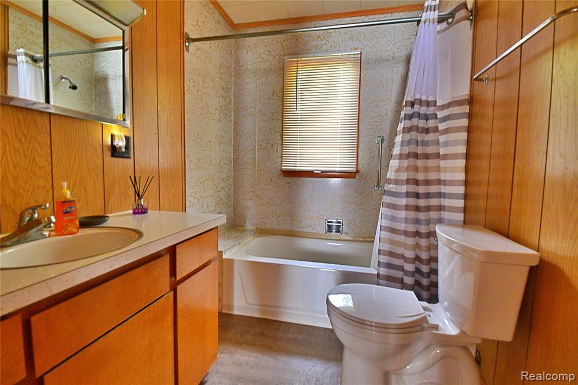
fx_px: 241
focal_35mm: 15
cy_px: 192
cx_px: 289
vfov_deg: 77.3
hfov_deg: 100.4
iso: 800
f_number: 5.6
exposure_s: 1/8
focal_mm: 10
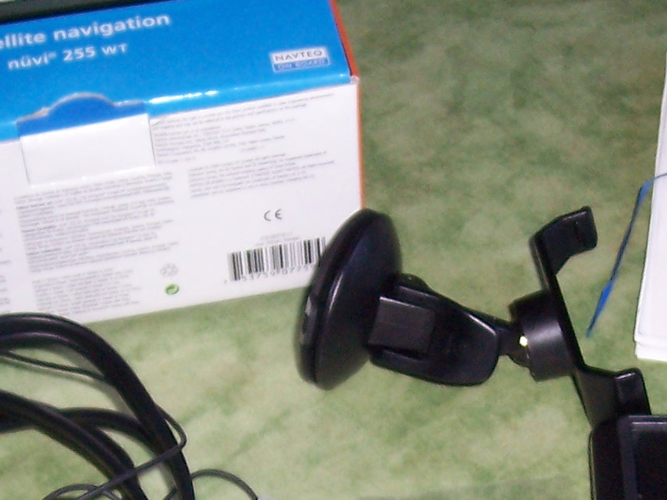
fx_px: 1946
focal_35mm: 101
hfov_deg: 19.4
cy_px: 543
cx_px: 398
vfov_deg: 14.3
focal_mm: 5.6
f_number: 2.7
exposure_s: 1/60
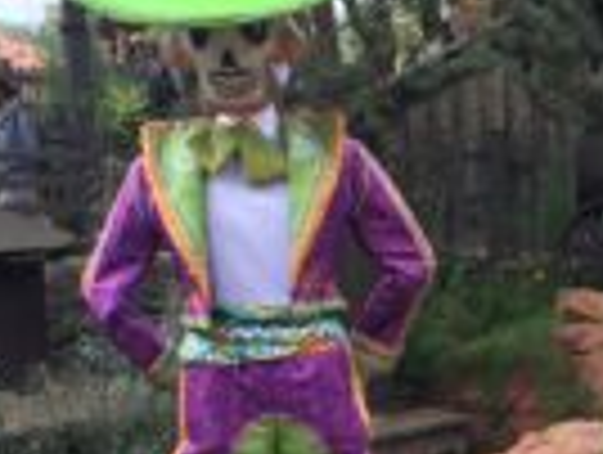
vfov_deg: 17.5
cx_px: 621
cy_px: 427
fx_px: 1448
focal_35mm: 83
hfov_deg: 22.5
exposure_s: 1/100
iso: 25
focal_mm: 4.15
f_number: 2.2
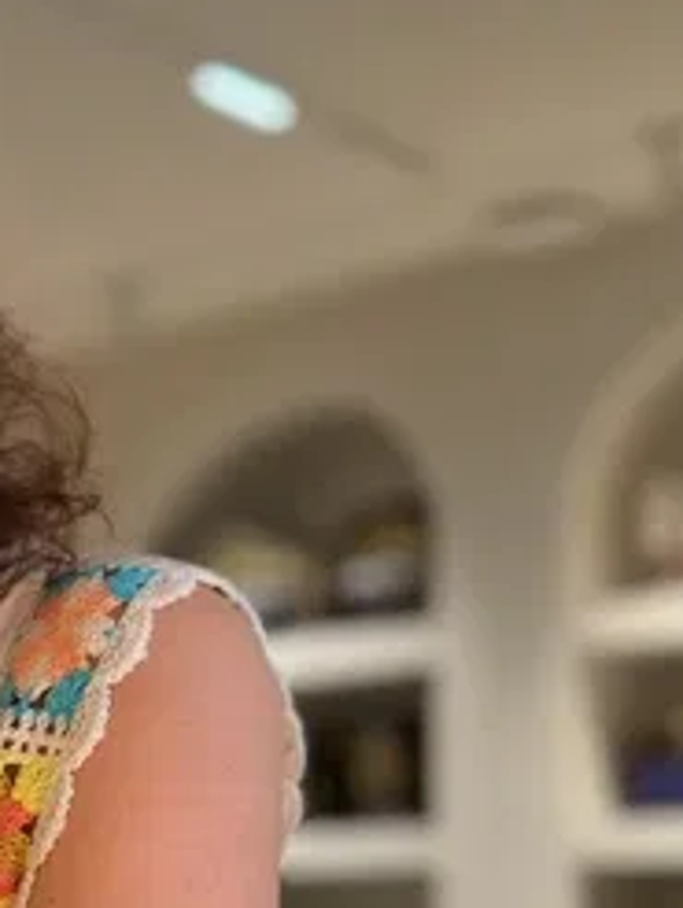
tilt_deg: -2.6
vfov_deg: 23.5
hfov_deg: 17.4
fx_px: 2048
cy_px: 982
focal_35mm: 78
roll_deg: +2.0
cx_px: -281
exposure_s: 1/121
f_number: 1.78
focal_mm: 6.76
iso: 200
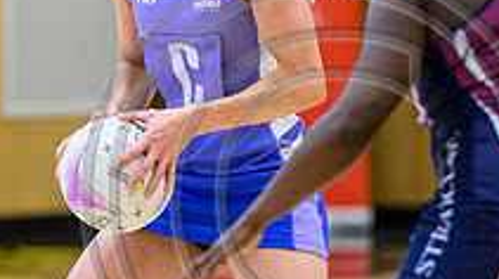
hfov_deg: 3.0
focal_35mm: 720
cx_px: 147
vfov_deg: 1.7
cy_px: 155
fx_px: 9513
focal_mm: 200
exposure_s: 1/1000
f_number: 3.2
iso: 3200
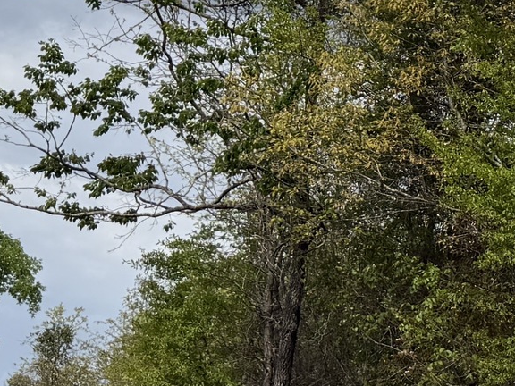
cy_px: 78
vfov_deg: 11.5
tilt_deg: +15.1
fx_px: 1904
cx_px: 914
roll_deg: -5.2
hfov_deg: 13.8
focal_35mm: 128
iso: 80
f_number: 1.78
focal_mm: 6.76
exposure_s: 1/5714
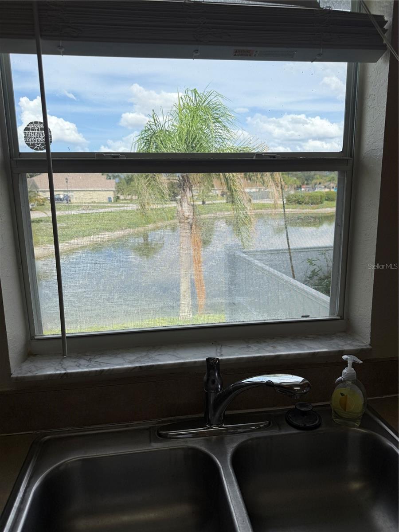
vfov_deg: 71.6
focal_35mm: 24
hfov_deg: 56.8
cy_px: 266
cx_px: 200
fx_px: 369
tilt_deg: -10.0
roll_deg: -0.5
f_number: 1.78
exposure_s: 1/3279
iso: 80
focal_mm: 6.76
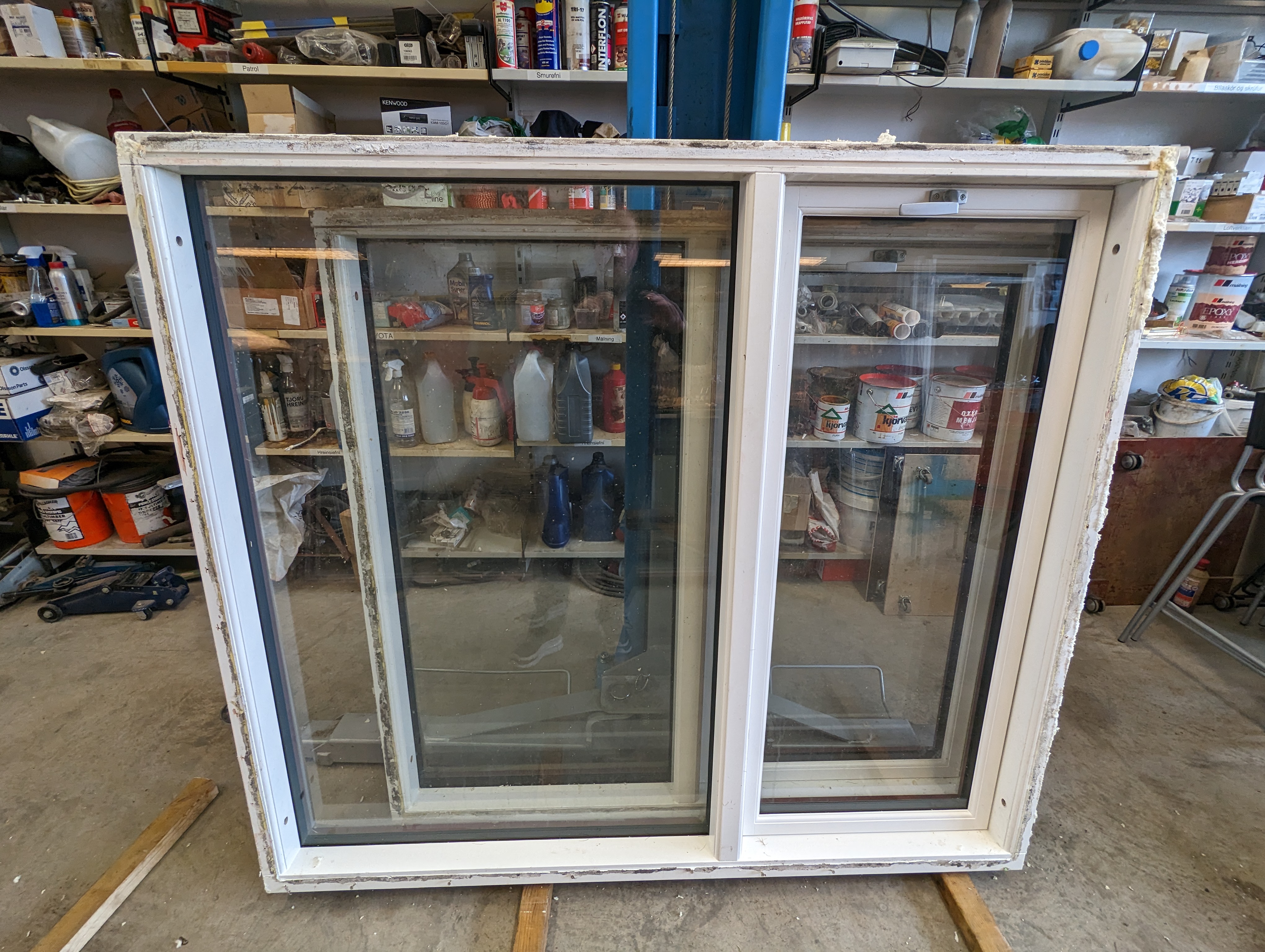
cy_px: 476
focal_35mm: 16
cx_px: 632
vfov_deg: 78.2
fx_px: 586
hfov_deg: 94.4
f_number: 2.2
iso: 83
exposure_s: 1/33.3
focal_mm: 2.35
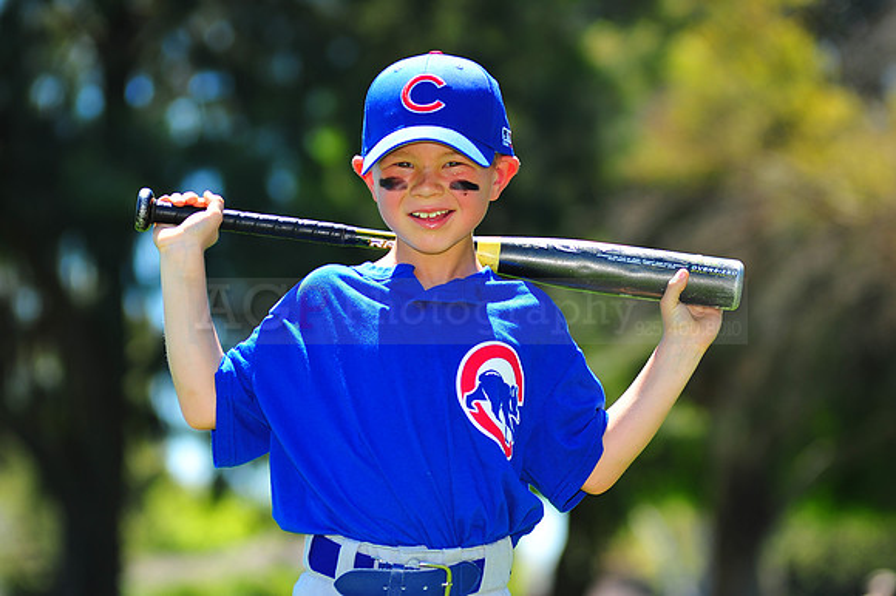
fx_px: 4477
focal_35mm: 180
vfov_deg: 7.6
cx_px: 448
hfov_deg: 11.4
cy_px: 298
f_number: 5
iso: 200
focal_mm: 180
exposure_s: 1/500
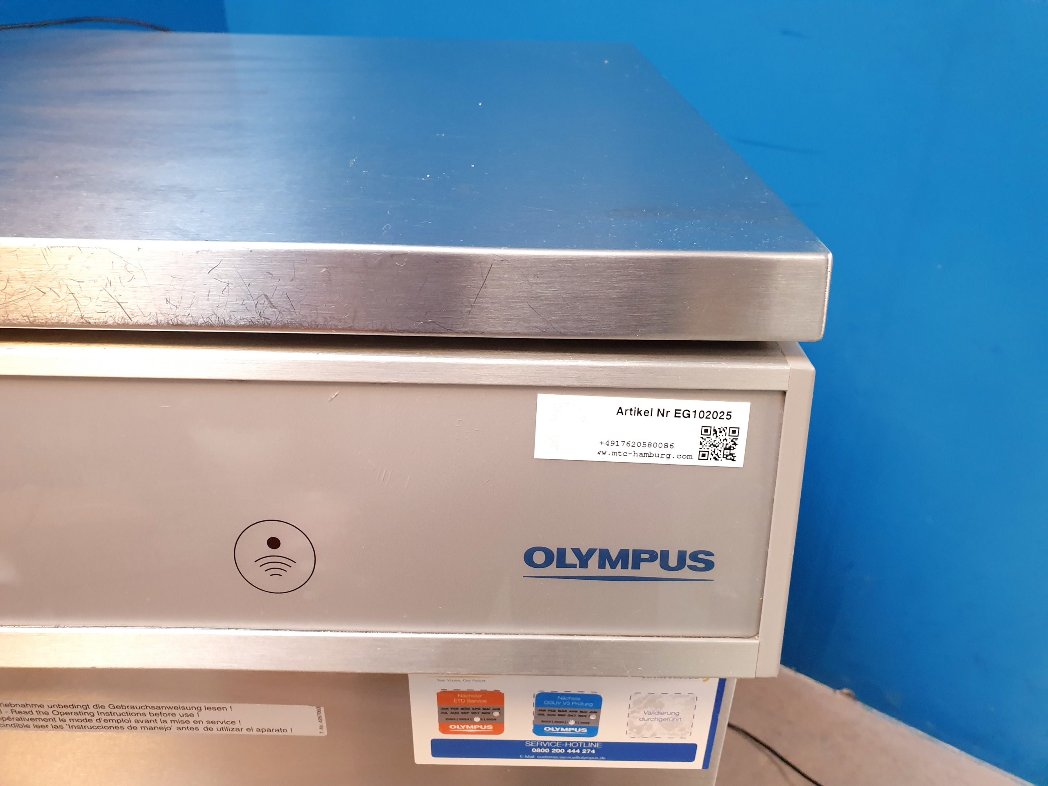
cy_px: 393
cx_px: 524
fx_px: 787
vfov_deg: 53.1
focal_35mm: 26
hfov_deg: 67.3
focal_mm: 4.3
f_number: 2.4
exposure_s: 1/50
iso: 320
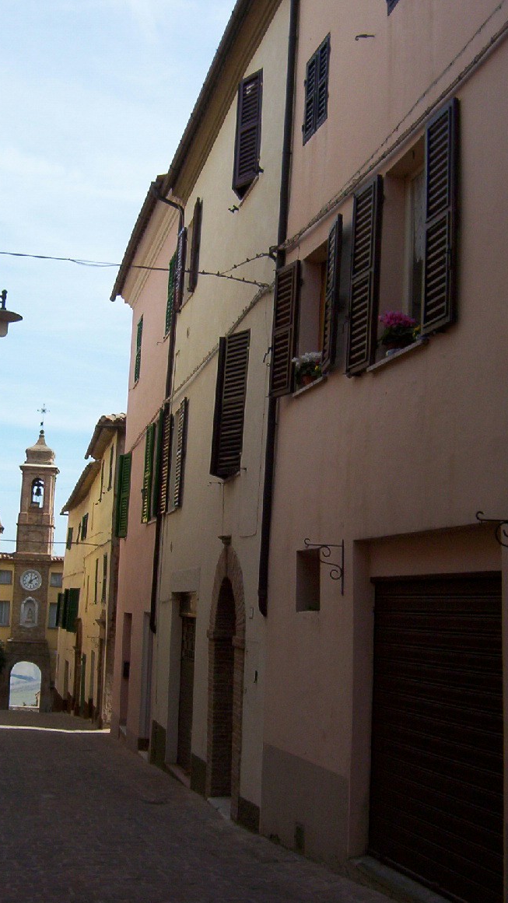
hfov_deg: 29.7
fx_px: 958
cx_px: 223
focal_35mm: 40
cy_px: 447
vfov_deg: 50.5
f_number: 5.24
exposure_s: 1/684
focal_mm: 5.54
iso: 100
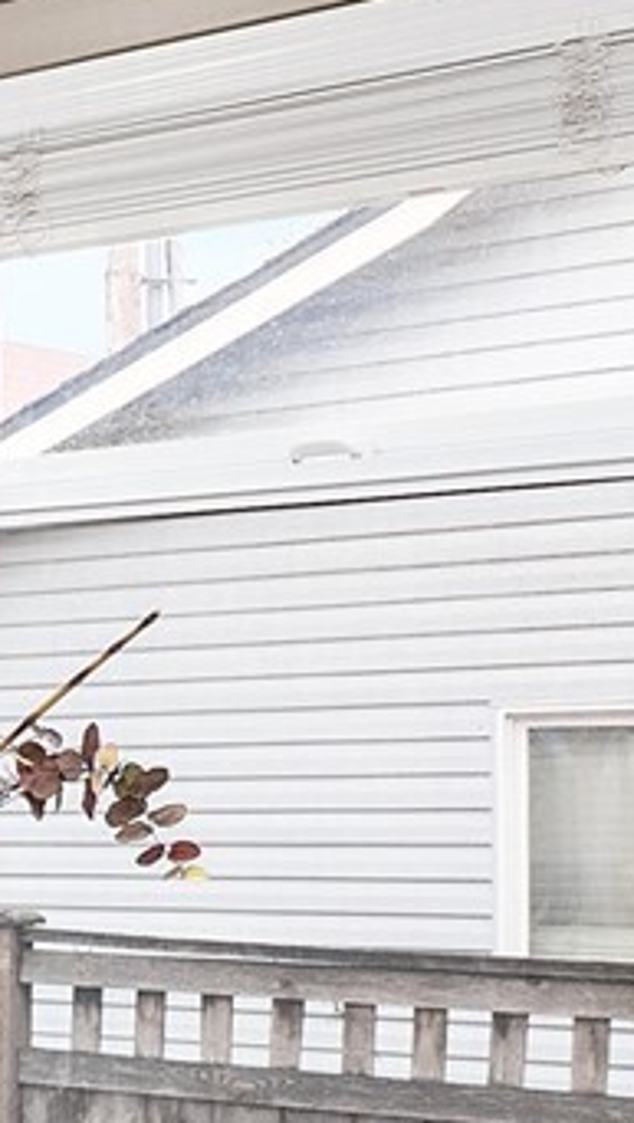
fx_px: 2474
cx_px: -1611
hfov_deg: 9.1
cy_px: 919
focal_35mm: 83
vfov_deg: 25.1
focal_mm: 16
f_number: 7.1
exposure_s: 1/40
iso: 400
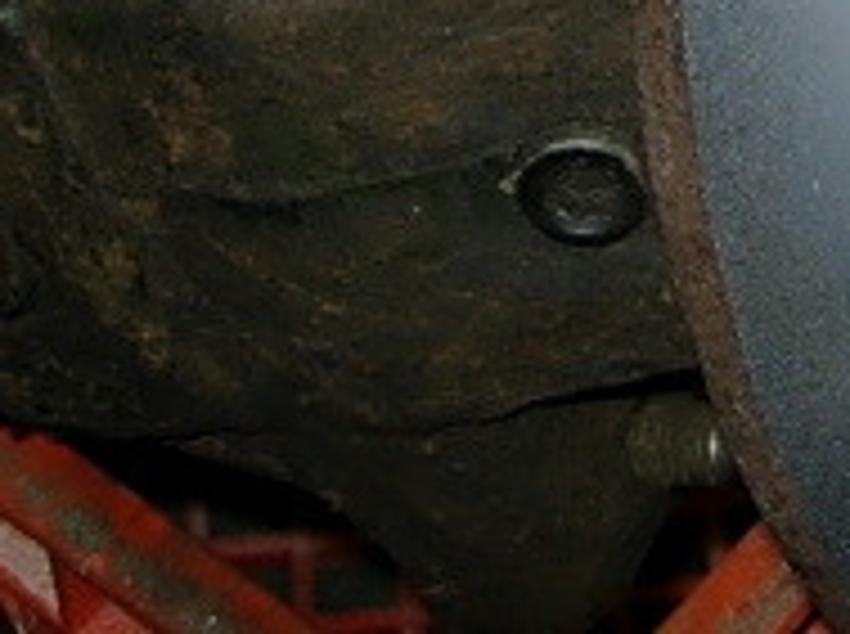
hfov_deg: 14.5
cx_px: 1192
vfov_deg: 11.0
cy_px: -301
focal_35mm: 129
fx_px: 3162
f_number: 2.8
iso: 79
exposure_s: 1/64
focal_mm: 7.8
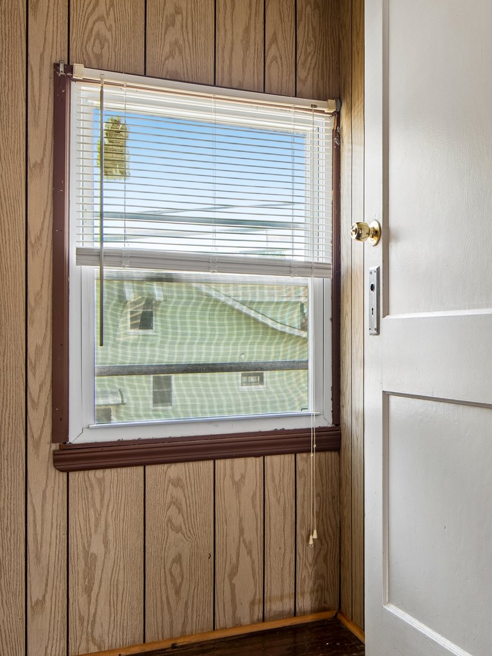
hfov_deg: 35.5
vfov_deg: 49.0
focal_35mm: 38
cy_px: 319
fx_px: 720
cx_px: 444
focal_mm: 14
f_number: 8
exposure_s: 1/4
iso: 100
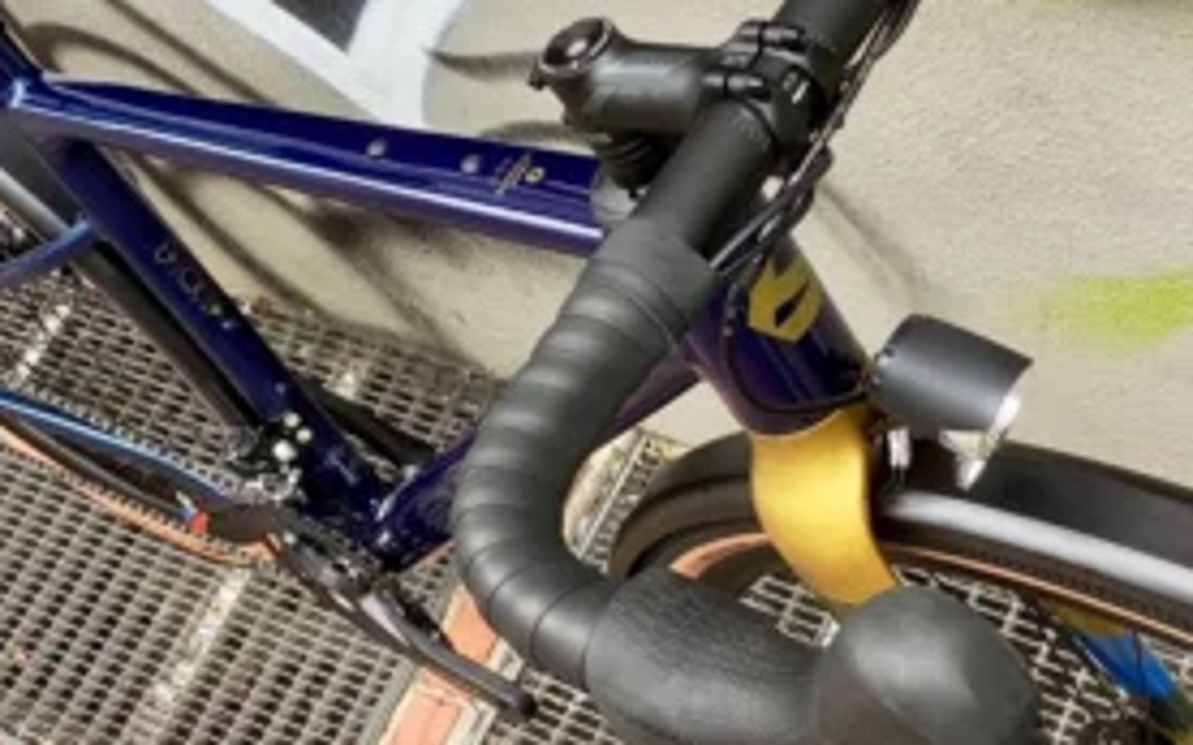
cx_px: 538
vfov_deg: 22.7
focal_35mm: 57
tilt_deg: -53.6
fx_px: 1853
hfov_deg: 35.7
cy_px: 310
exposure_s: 1/120
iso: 50
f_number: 2.4
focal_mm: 3.3
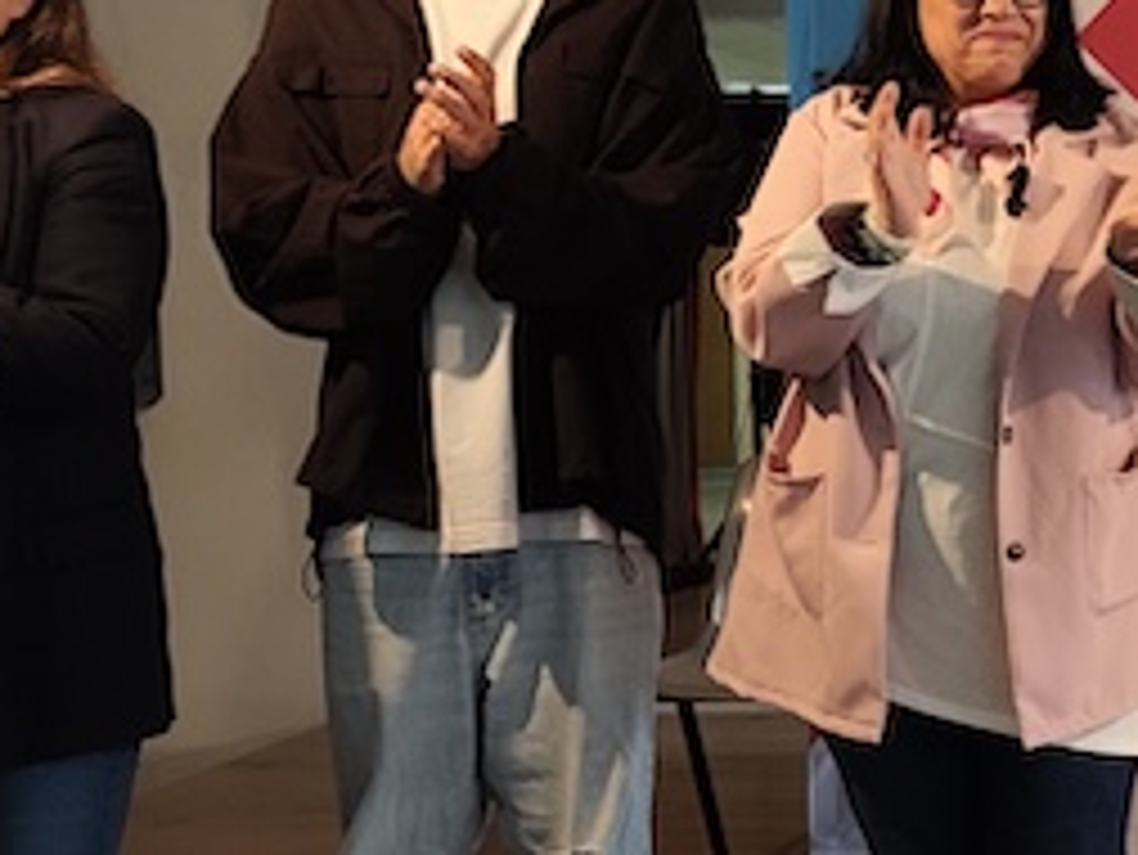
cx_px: 1471
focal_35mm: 91
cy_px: 387
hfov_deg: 19.8
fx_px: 2993
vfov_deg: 16.2
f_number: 1.7
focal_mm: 6.04
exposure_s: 1/50
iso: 400
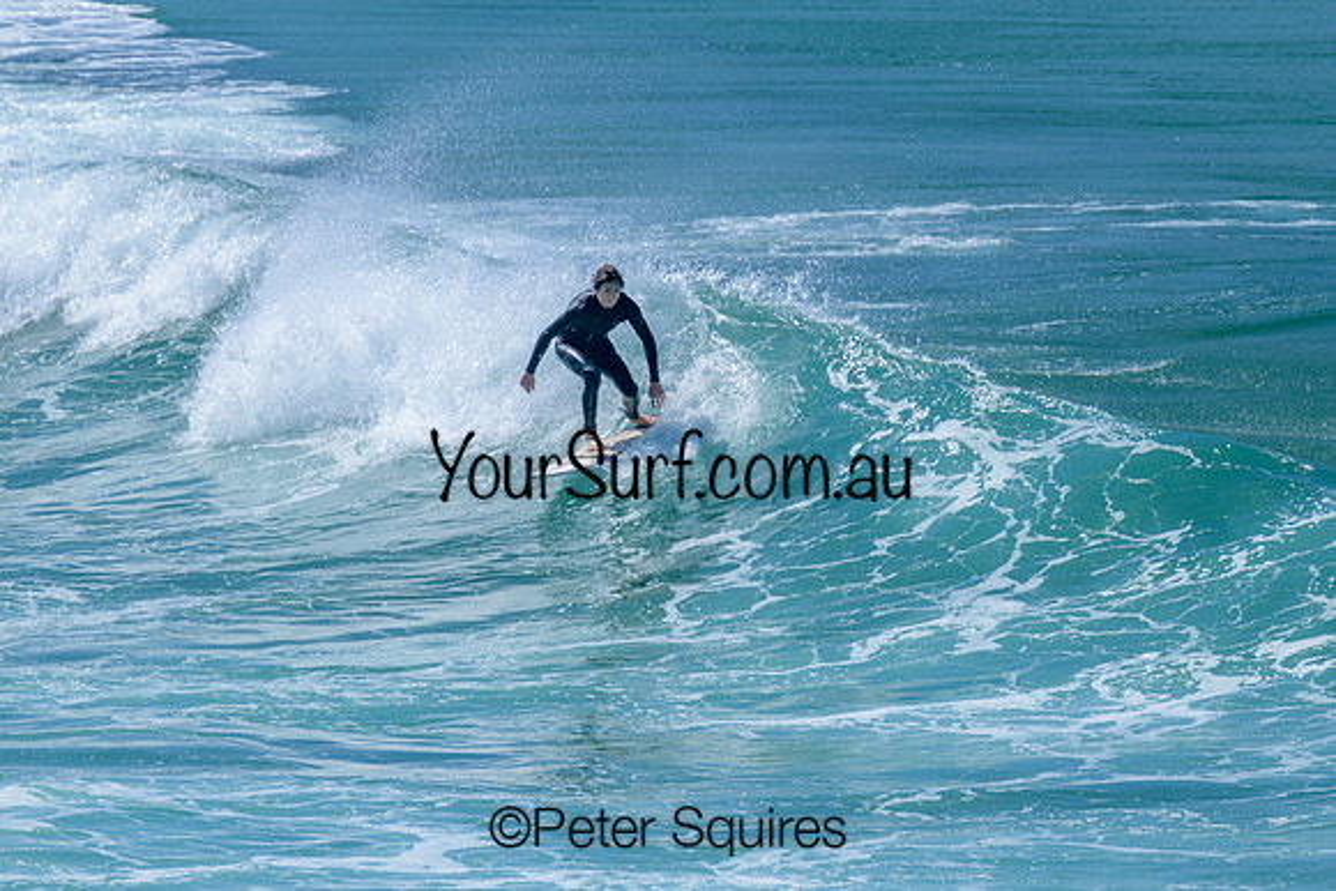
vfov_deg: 1.8
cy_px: 389
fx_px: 28563
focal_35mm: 770
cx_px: 589
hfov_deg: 2.7
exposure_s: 1/2000
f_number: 8
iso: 250
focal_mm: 560
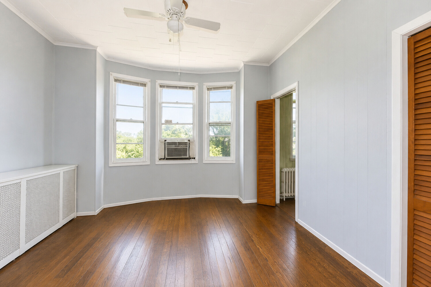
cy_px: 144
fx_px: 180
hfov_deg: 100.4
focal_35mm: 15
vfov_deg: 77.3
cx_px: 216
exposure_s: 1/60
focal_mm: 10
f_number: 9
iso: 1600
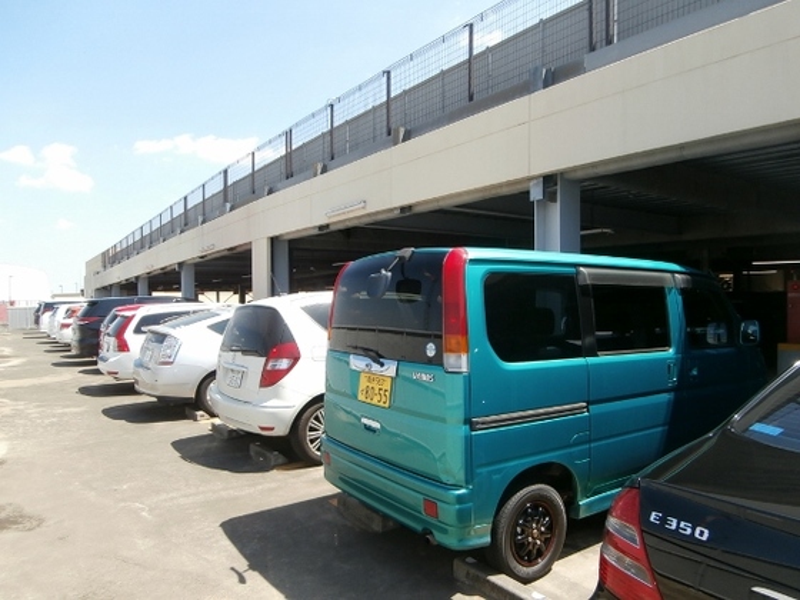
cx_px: 400
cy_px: 300
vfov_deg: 56.8
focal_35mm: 24
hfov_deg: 71.6
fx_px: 555
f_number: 3
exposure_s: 1/500
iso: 100
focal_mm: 4.2
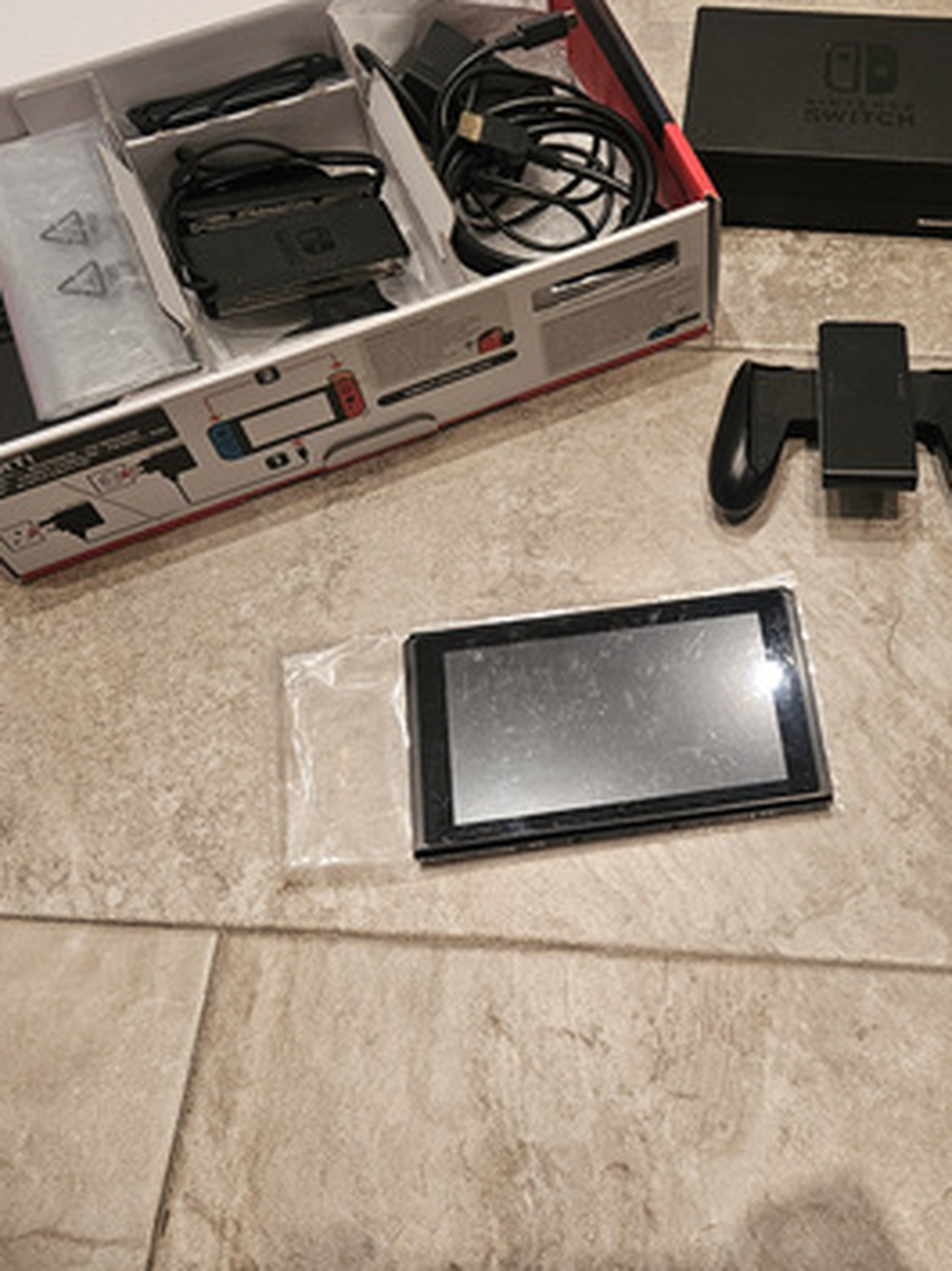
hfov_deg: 36.1
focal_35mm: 39
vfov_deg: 47.7
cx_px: 683
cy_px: 535
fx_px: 1432
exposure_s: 1/100
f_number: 1.8
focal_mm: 5.4
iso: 320
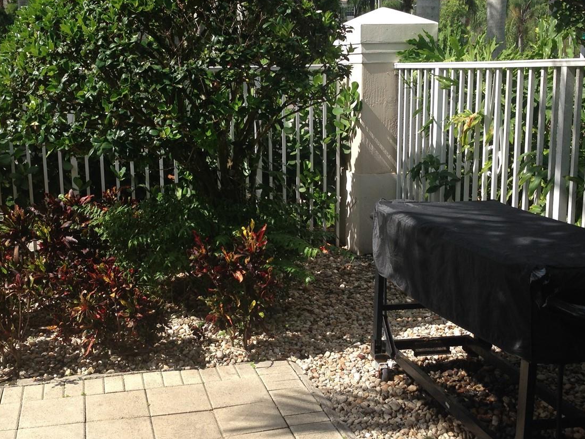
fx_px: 811
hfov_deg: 39.6
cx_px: 260
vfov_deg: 30.3
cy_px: 218
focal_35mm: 48
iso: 50
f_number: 2.4
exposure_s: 1/1004
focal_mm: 4.12
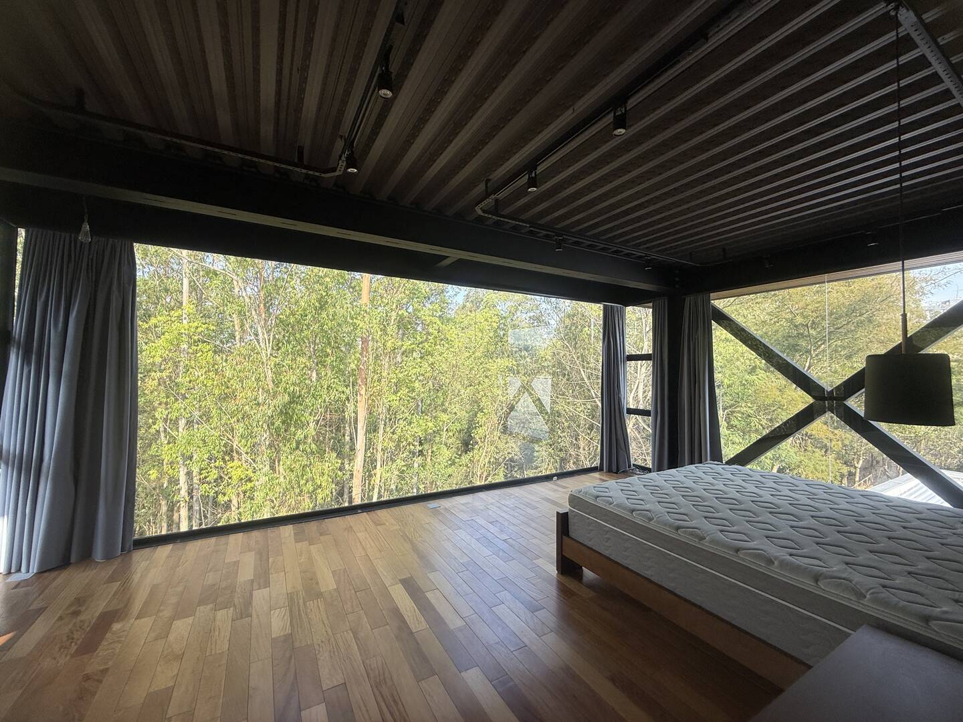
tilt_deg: +2.2
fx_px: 389
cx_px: 482
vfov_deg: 85.7
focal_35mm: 14
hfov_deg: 102.1
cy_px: 361
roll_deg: -0.1
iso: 50
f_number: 2.2
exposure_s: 1/300
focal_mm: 2.22
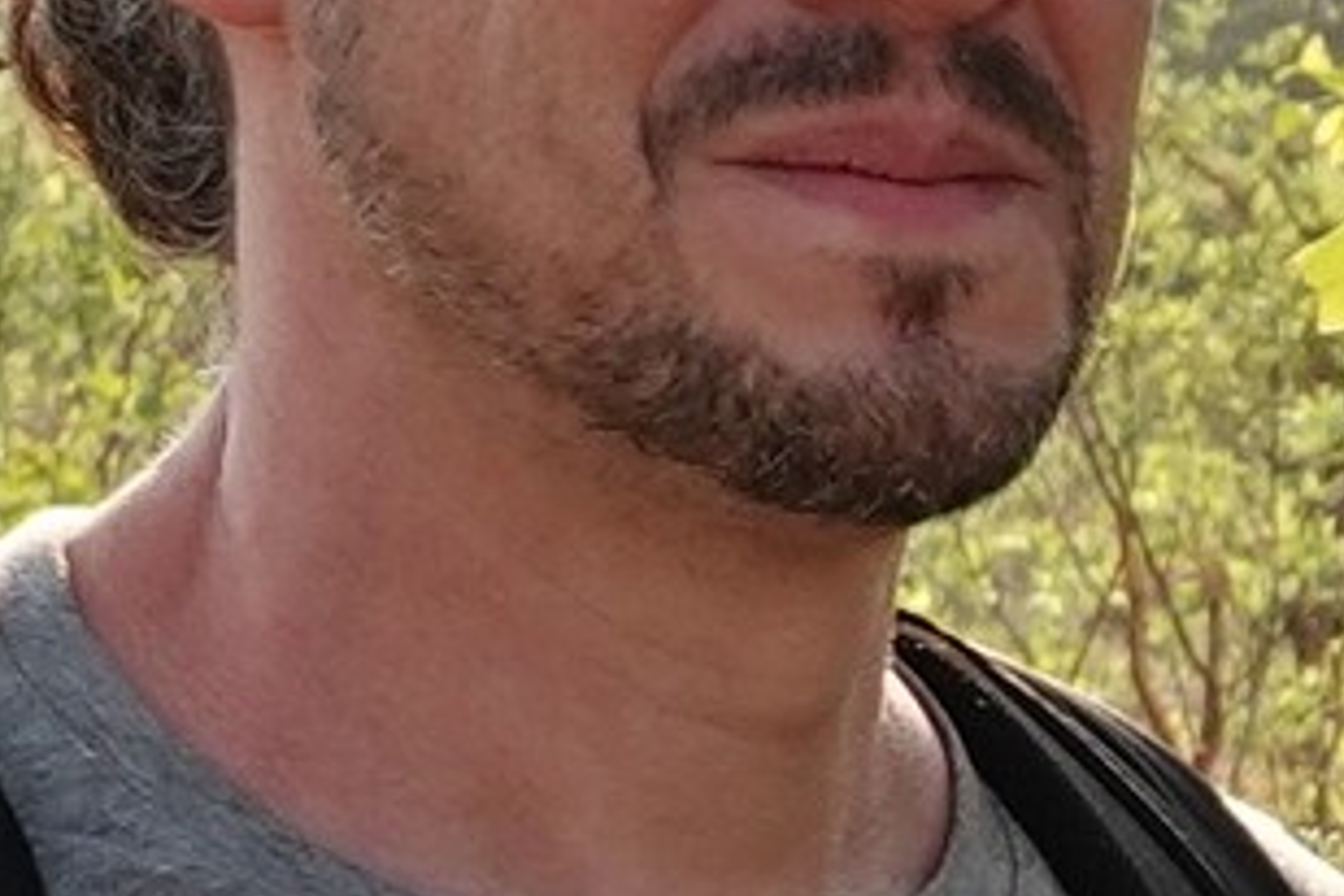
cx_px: 592
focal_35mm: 68
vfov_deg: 19.7
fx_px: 2538
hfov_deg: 29.6
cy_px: 104
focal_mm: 12.96
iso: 100
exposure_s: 1/250
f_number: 4
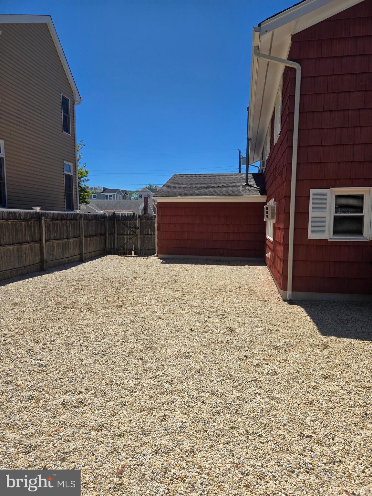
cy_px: 248
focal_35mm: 23
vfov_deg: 73.9
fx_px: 330
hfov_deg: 58.9
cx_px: 186
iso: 25
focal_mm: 5.4
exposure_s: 1/2929
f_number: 1.8
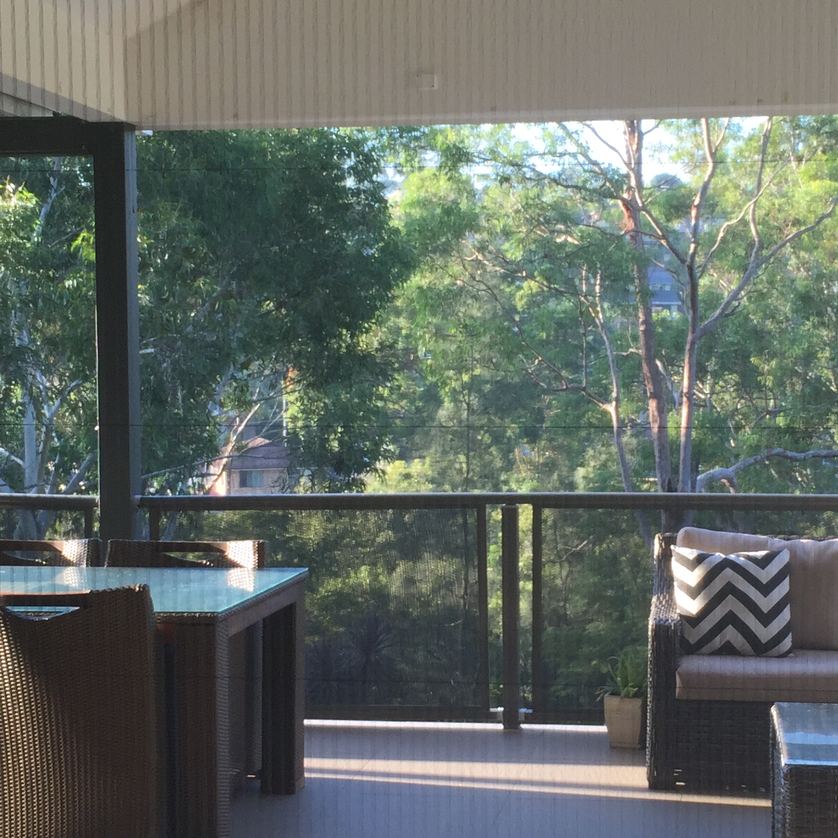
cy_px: 471
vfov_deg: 28.1
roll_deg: -0.6
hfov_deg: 28.0
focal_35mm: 61
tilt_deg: -4.4
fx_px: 1671
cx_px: 531
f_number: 2.2
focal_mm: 4.15
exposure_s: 1/100
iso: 40
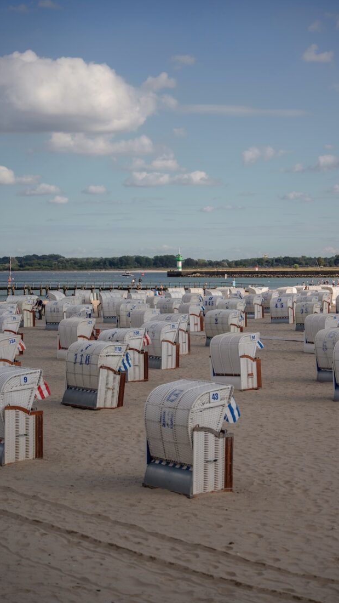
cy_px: 303
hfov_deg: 16.3
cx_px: 192
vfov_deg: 28.6
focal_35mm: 74
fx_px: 1182
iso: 100
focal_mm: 70
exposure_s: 1/3200
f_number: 2.8
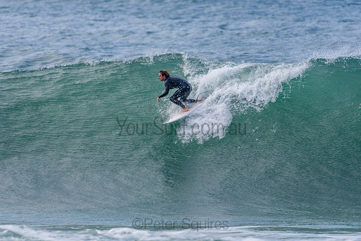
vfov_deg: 1.8
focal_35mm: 750
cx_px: 180
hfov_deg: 2.7
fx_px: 7522
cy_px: 120
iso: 400
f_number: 5.6
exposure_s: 1/2000
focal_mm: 500
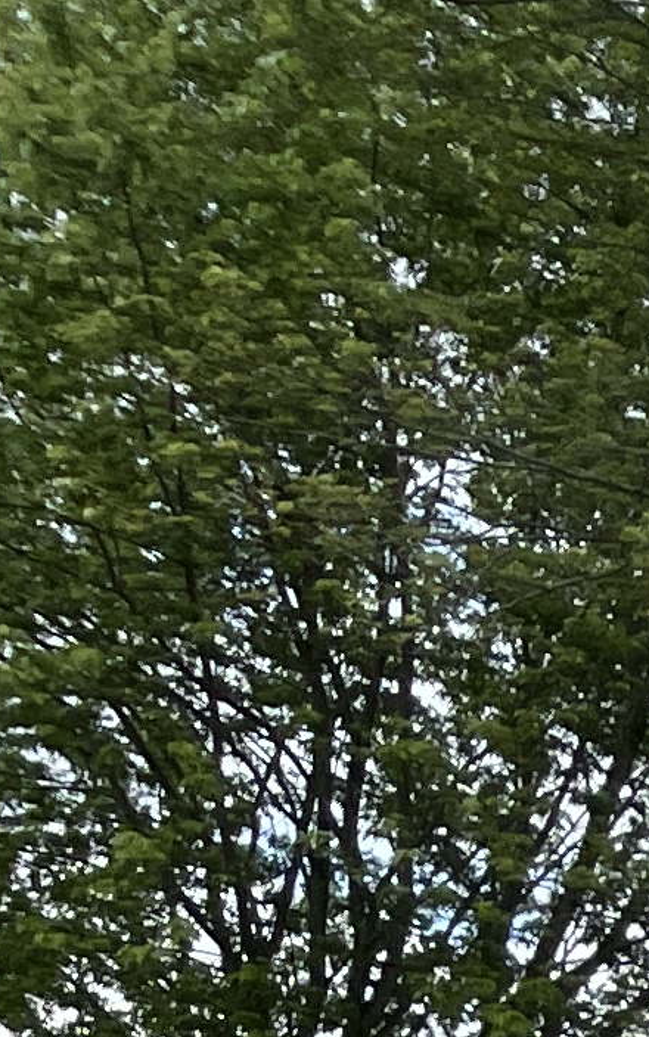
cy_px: 2148
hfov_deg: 6.2
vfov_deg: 11.7
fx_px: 4467
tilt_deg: -5.0
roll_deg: +0.2
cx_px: 2910
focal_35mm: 158
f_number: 1.6
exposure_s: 1/1642
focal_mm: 4.2
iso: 32
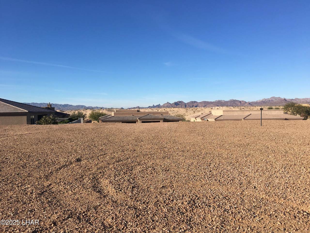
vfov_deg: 48.2
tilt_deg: -0.5
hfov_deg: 61.7
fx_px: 260
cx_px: 155
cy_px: 116
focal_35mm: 29
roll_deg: +1.1
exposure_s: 1/1923
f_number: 2.2
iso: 25
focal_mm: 4.15
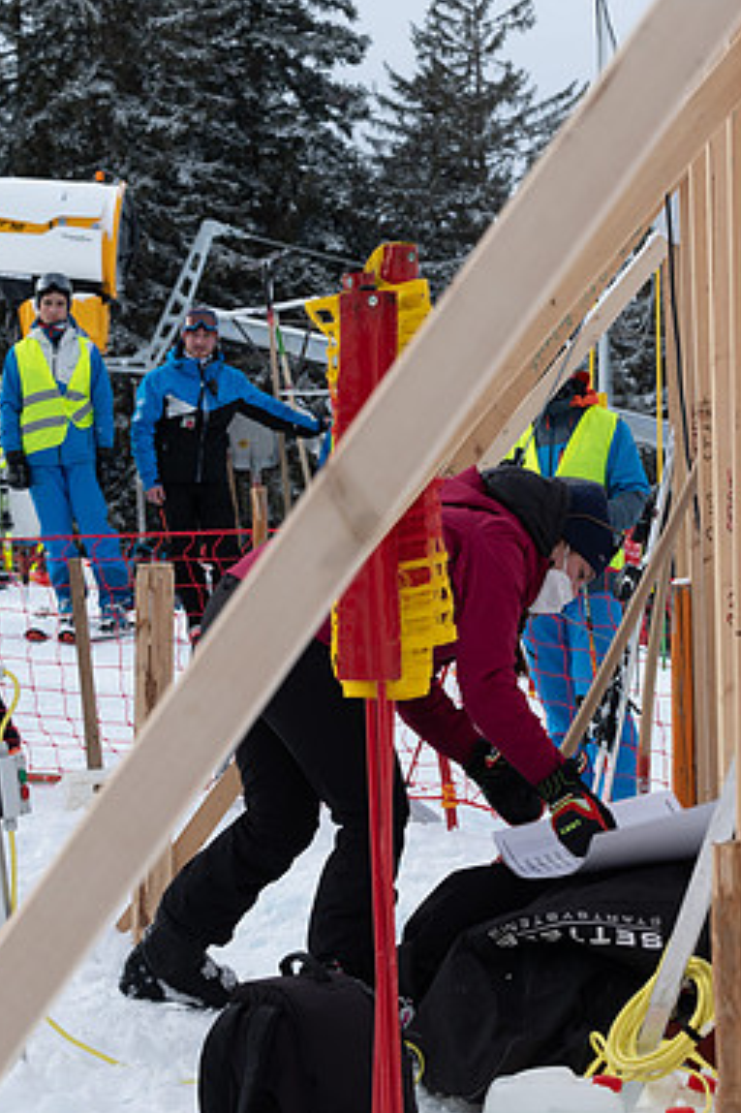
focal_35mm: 106
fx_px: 3275
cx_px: 590
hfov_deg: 12.9
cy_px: 555
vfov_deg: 19.3
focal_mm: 70
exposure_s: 1/800
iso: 320
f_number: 7.1
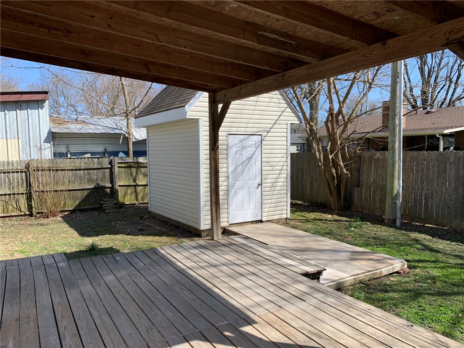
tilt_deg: -5.1
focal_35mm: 26
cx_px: 232
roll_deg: +0.7
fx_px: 349
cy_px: 174
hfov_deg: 67.3
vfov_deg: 53.1
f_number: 1.8
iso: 25
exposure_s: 1/1610
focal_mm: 4.25
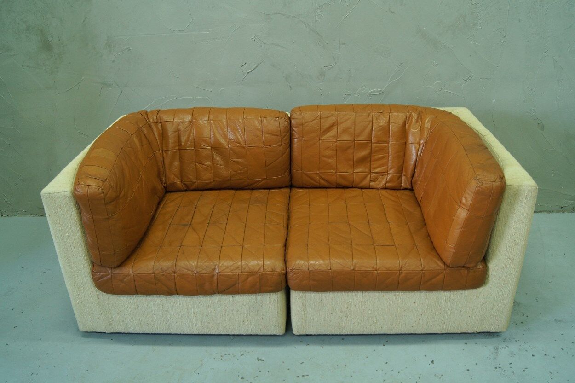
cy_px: 192
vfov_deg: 43.6
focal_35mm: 30
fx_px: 479
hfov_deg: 62.0
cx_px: 288
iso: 400
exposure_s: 1/10
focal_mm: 20
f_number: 7.1
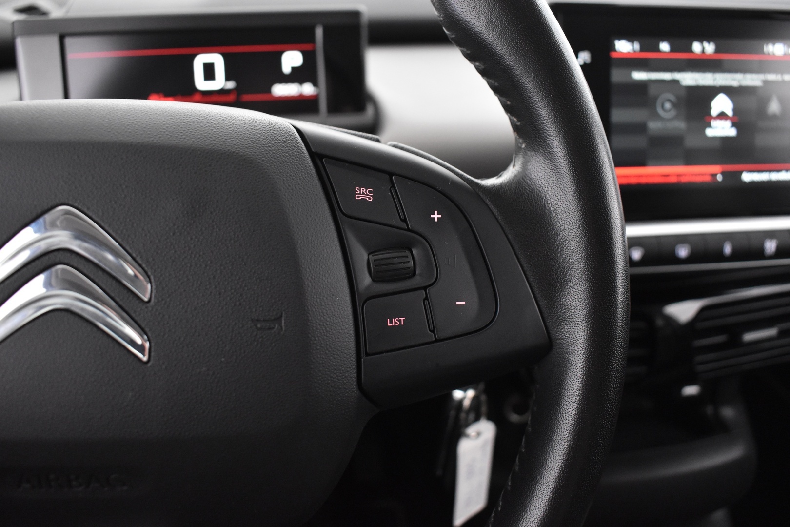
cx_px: 395
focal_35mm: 30
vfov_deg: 43.6
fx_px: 658
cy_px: 264
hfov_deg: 61.9
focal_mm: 20
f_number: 3.8
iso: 3200
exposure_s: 1/25
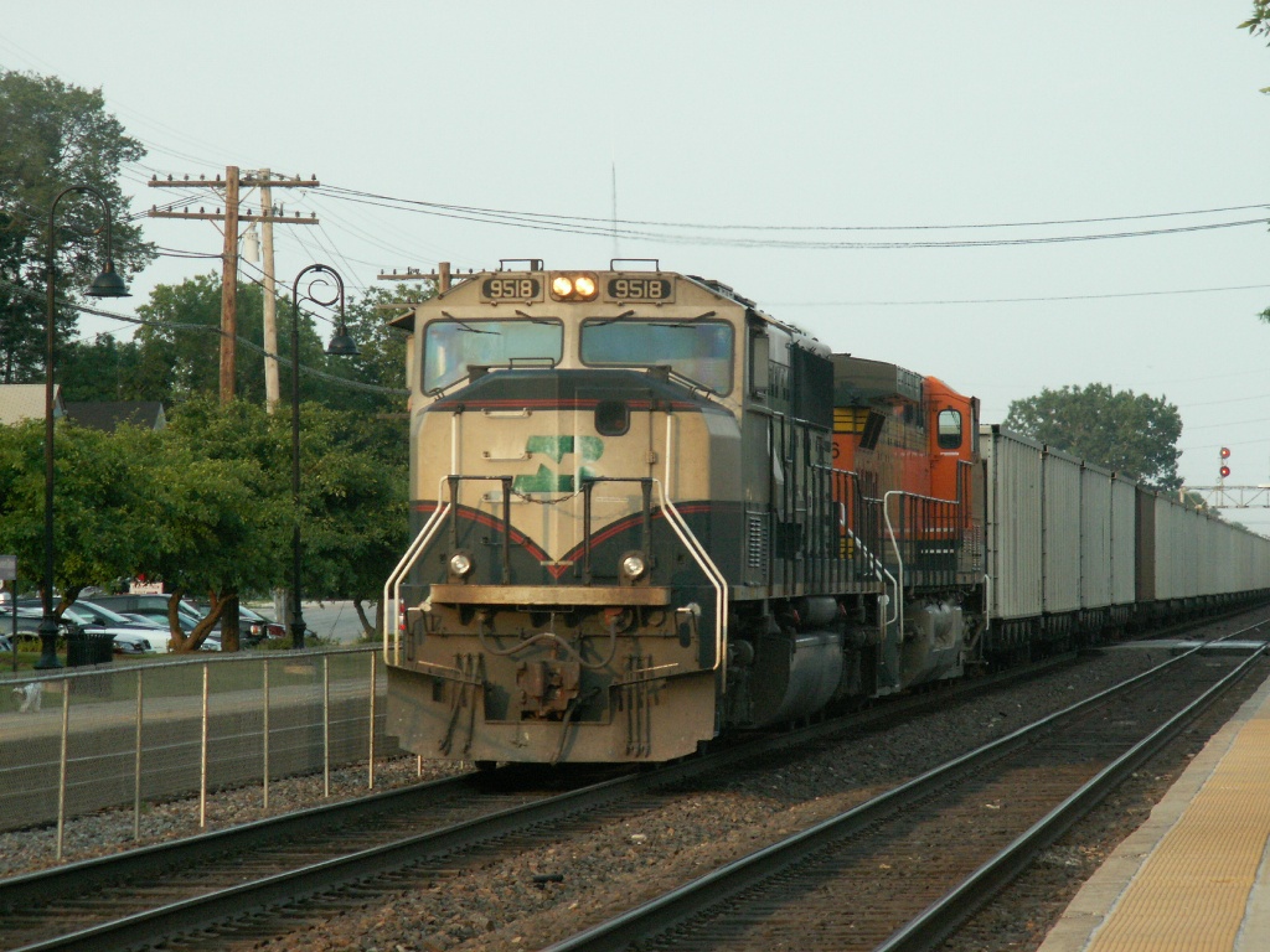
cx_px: 635
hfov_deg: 11.2
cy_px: 476
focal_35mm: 177
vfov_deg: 8.4
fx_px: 6494
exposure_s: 1/250
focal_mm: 28.98
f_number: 4
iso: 160
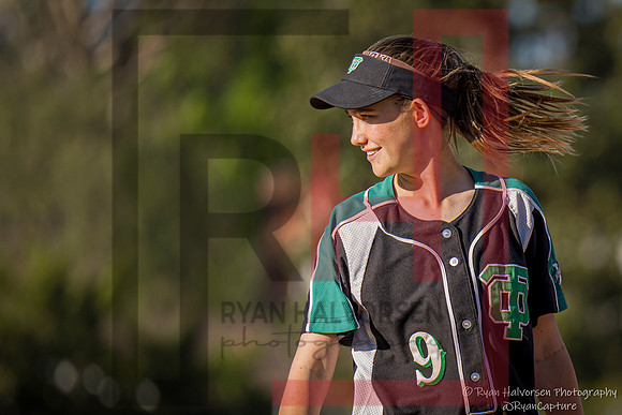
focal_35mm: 534
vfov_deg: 2.6
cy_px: 330
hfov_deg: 3.9
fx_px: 9225
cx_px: 759
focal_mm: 200
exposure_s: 1/2500
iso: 200
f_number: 2.8
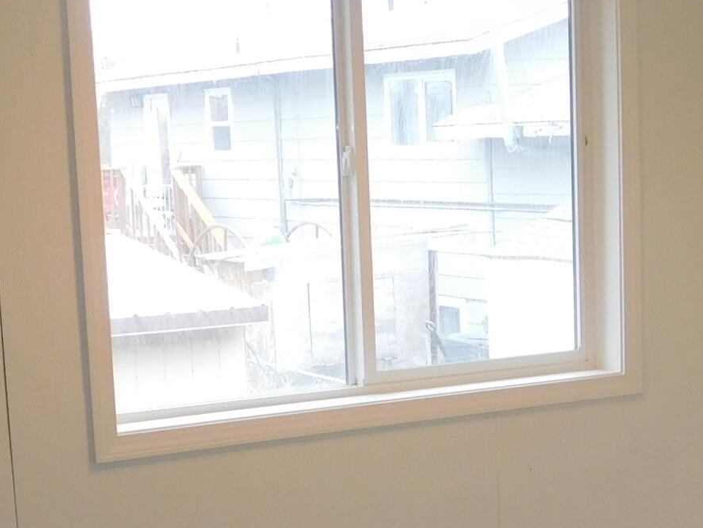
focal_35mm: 85
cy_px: 443
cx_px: 582
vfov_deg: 17.2
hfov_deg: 22.6
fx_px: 1727
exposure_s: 1/40
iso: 125
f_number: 3.4
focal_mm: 4.5
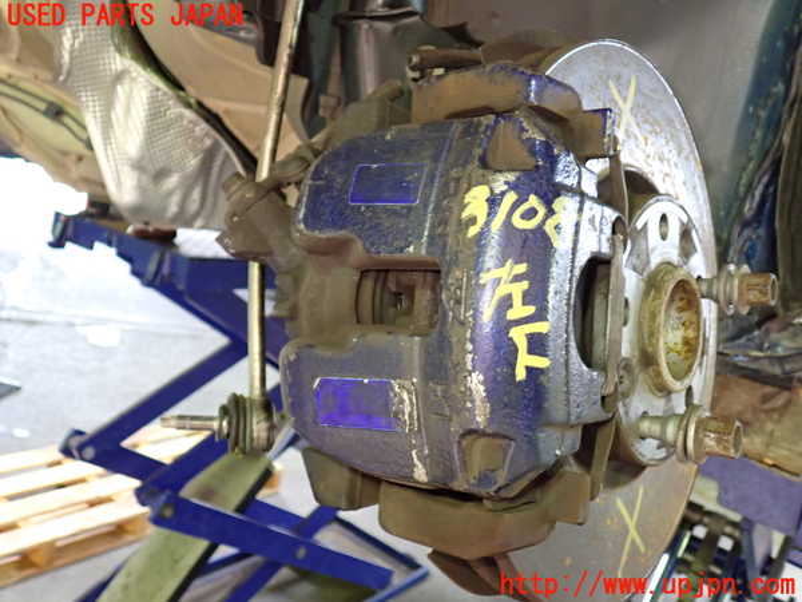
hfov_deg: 60.0
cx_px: 401
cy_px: 301
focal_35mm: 30
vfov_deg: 46.8
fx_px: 695
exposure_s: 1/30
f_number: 2.3
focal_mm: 5.4
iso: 500
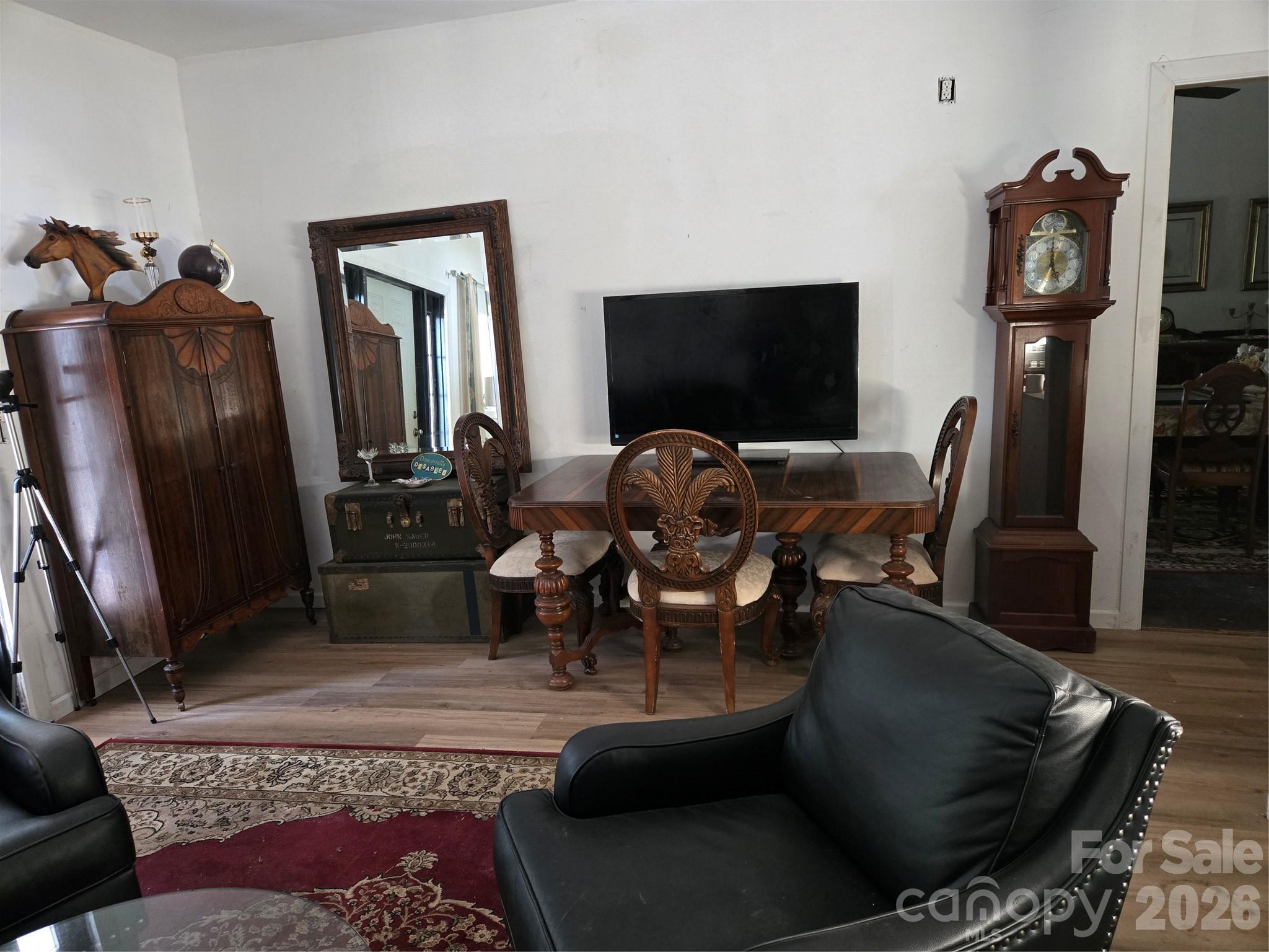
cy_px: 476
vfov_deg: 58.9
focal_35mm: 23
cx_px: 634
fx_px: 843
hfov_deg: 73.9
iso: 500
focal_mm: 5.4
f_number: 1.8
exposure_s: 1/60
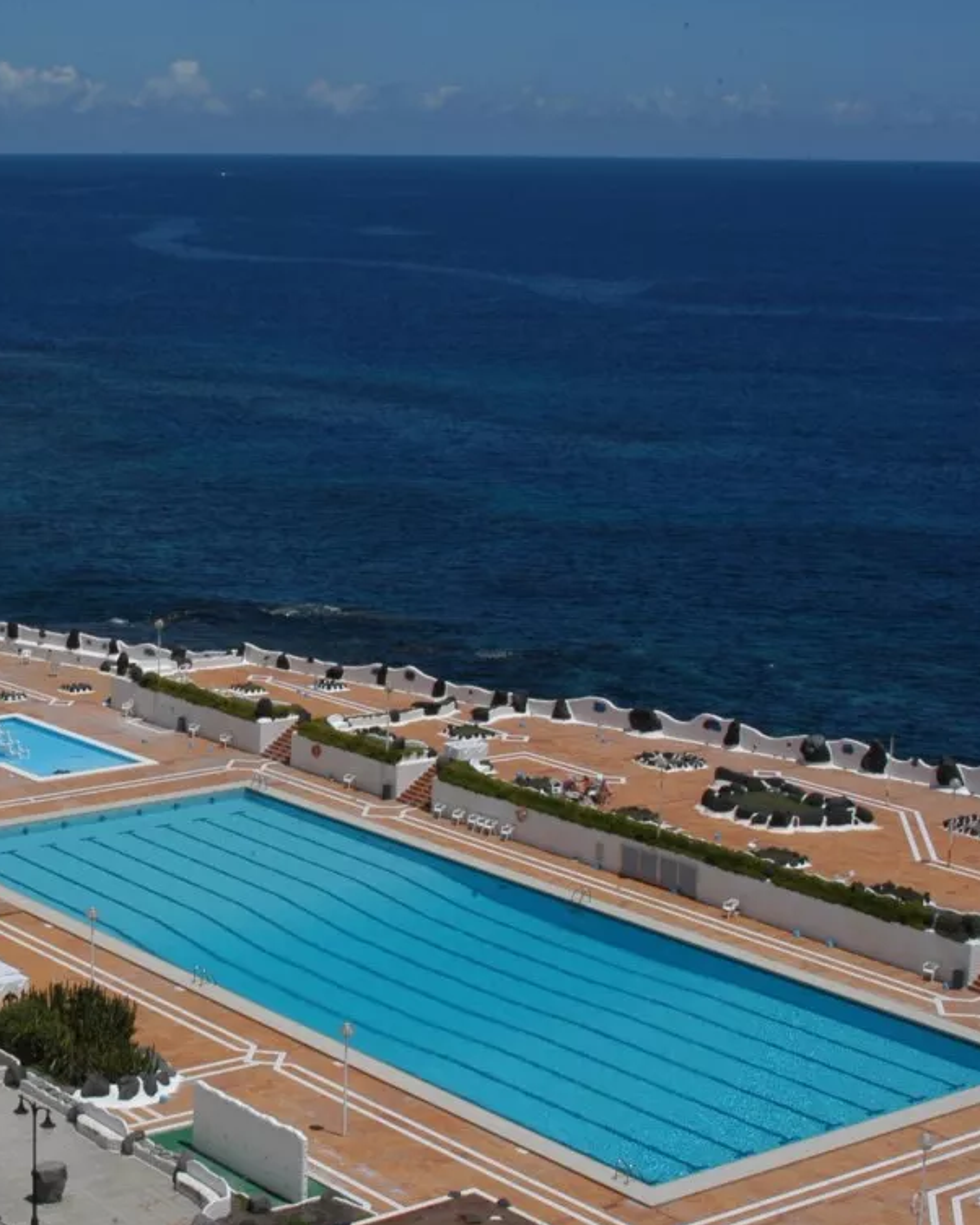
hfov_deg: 22.3
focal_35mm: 67
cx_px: 109
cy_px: 650
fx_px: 2428
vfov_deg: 28.3
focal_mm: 28
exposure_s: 1/160
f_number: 22
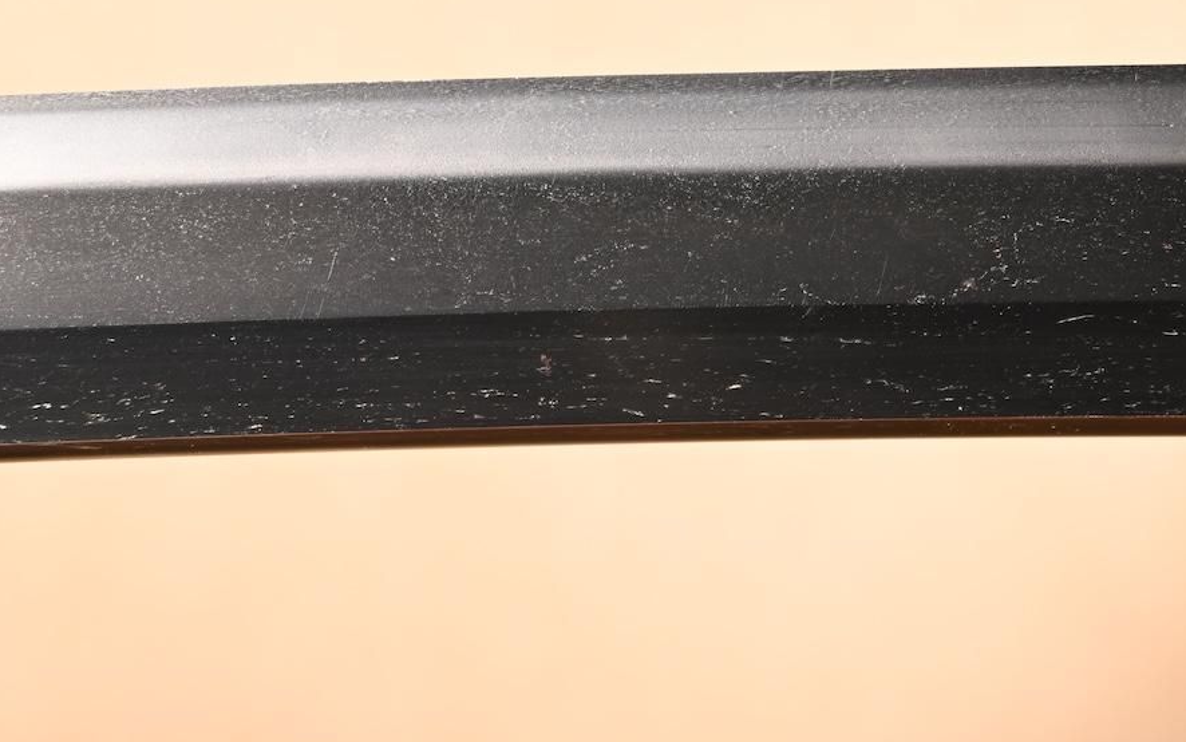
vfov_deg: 8.1
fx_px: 5231
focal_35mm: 162
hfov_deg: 12.9
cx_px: 760
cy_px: 200
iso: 100
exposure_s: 1/2
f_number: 5
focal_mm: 67
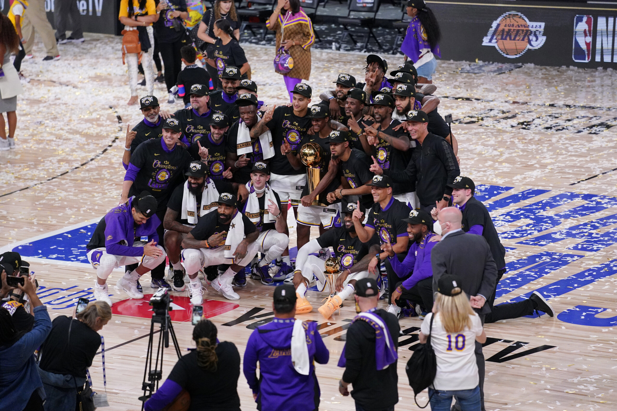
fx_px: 3428
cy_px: 206
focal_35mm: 200
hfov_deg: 10.3
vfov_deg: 6.9
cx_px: 308
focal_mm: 200
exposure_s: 1/2000
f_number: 2.8
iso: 4000
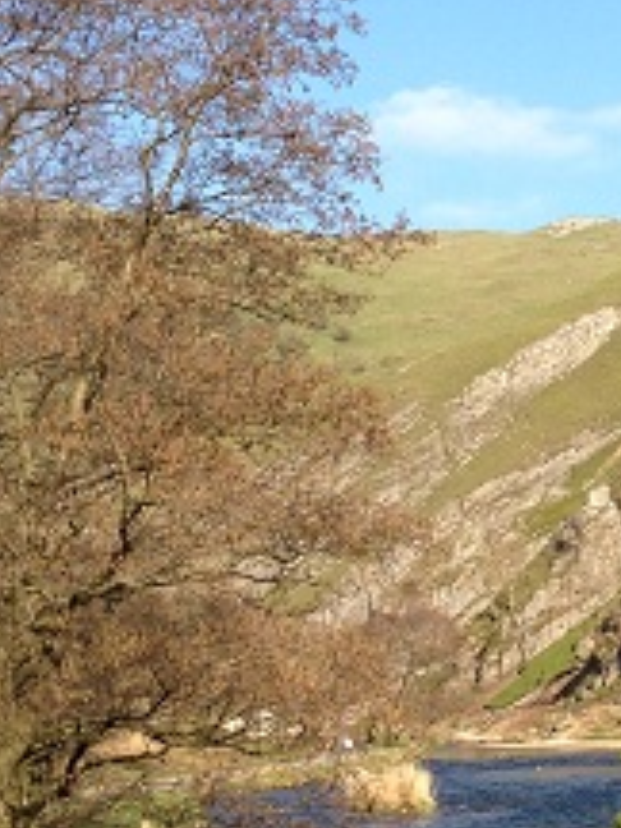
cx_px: 675
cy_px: 462
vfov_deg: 18.5
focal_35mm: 106
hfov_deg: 13.7
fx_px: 2535
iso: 64
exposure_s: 1/876
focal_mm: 4.28
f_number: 2.4
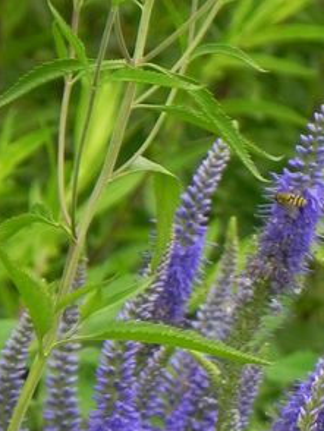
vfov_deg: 1.7
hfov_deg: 1.3
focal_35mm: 1156
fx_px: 14406
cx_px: 389
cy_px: 223
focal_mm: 75.7
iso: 160
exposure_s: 1/60
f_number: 5
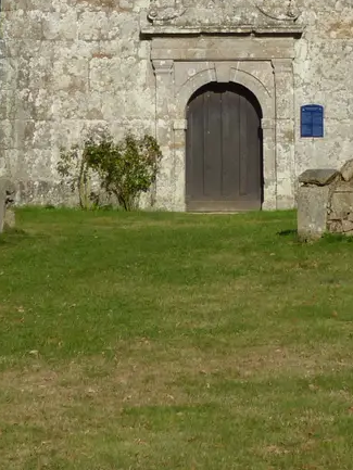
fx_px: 1767
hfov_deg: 11.3
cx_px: 311
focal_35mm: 130
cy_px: -179
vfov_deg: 14.4
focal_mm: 7.8
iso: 80
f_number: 5.6
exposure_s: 1/500
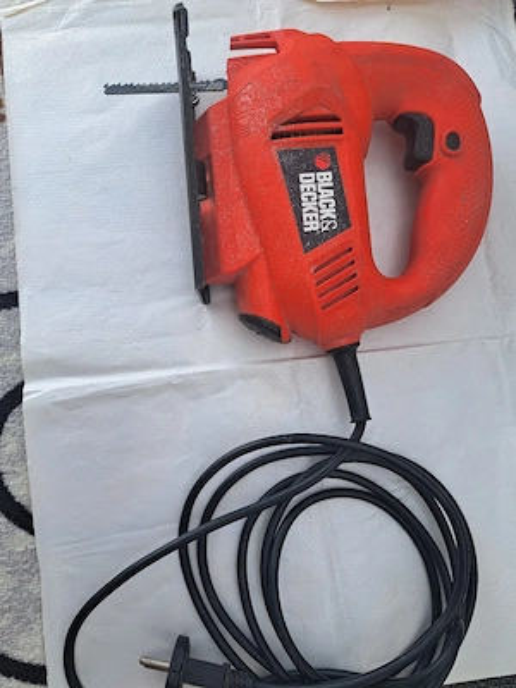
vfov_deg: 71.6
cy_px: 344
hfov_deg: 56.8
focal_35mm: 24
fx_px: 477
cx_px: 258
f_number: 1.8
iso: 50
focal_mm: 5.23
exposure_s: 1/116
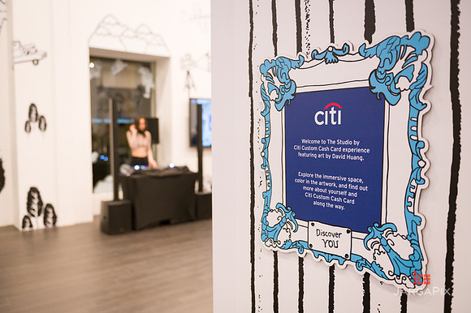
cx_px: 236
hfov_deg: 58.7
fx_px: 418
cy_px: 156
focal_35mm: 32
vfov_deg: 41.1
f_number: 3.2
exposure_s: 1/200
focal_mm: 32
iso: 4000
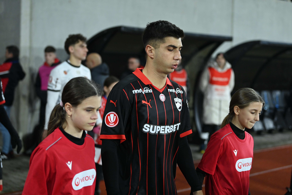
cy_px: 98
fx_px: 584
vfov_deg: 18.9
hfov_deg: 28.1
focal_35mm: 72
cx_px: 146
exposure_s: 1/1600
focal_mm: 72
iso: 4000
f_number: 2.8
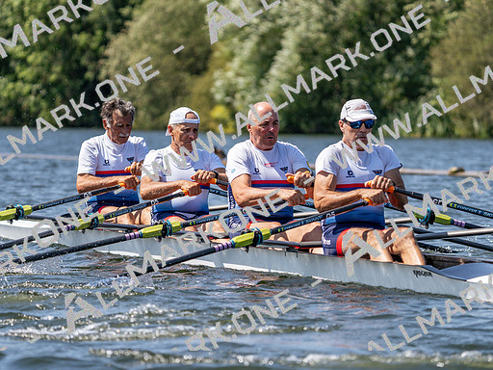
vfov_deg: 5.5
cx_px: 260
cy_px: 185
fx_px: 3845
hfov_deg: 7.3
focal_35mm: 270
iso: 320
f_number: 5.6
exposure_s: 1/2000
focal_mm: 248
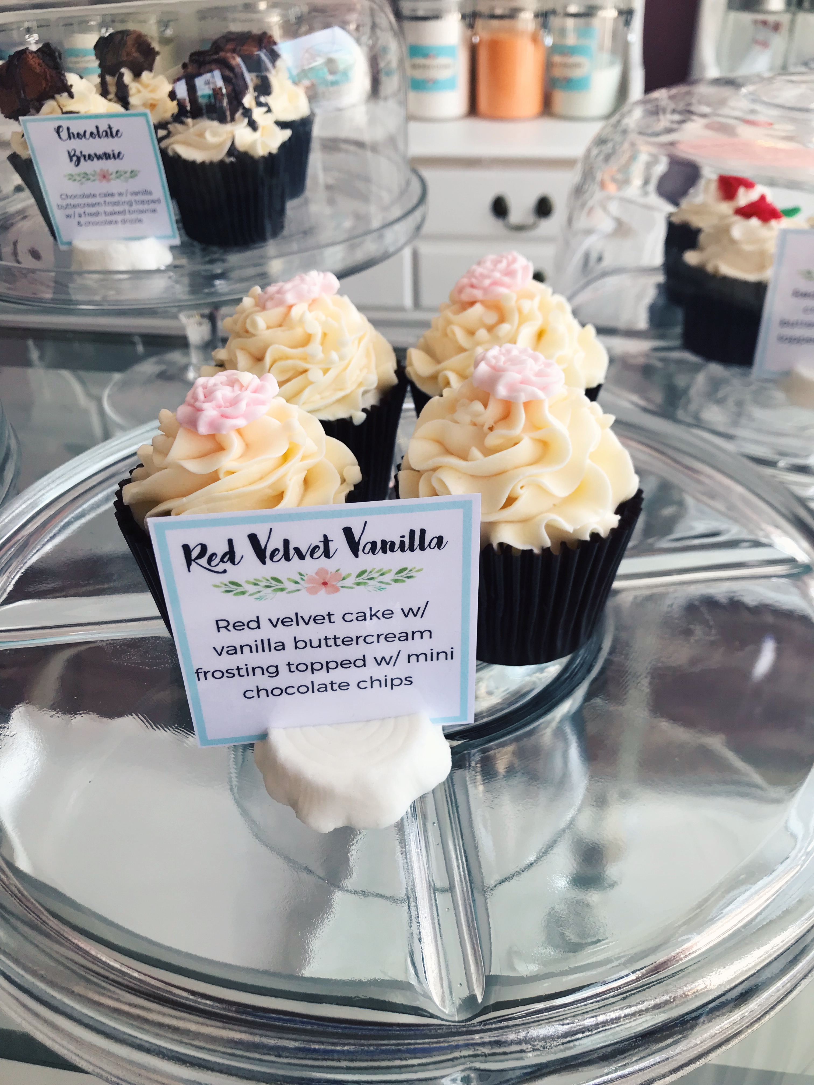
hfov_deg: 49.7
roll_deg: +0.2
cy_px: 542
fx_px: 878
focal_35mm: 28
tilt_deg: -34.0
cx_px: 407
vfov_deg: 63.4
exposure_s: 1/134
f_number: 1.8
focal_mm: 3.99
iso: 20
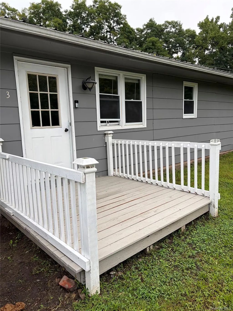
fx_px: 233
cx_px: 116
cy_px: 156
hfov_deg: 53.1
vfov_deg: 67.3
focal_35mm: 26
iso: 40
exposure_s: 1/122
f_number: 1.6
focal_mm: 5.96
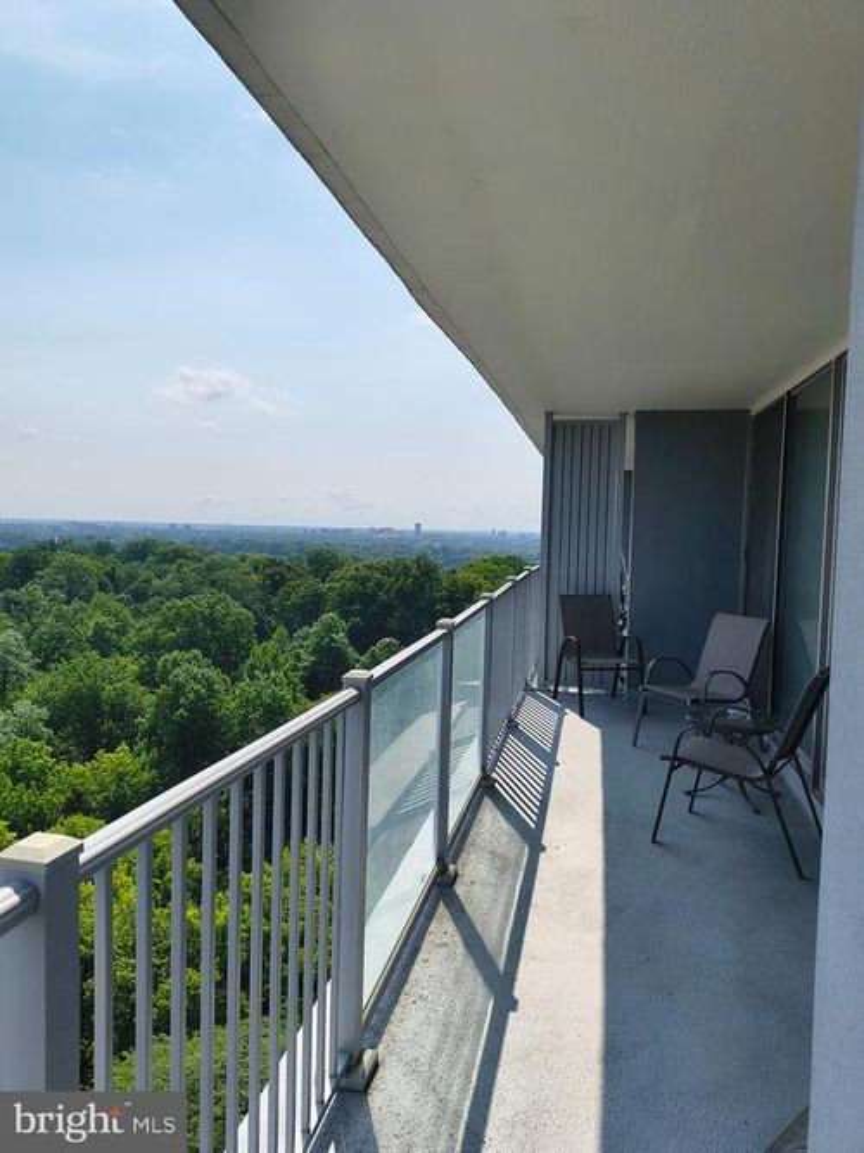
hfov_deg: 54.9
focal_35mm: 25
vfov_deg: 69.4
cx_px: 432
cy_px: 576
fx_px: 832
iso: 100
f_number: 1.7
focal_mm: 4.68
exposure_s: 1/2161
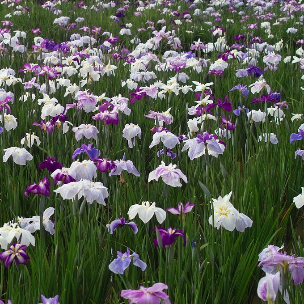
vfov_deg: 13.6
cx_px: 114
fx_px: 1272
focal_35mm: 128
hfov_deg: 13.6
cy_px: 152
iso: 100
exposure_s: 1/180
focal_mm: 59
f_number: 8
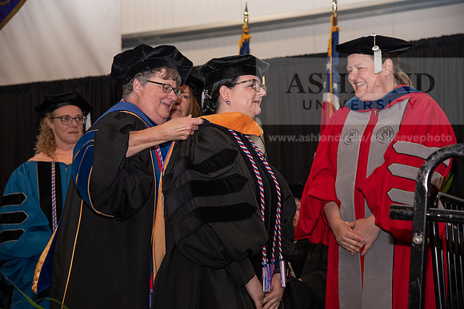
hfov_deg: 26.0
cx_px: 232
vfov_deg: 17.5
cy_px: 154
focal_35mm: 78
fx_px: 1006
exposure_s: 1/125
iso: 800
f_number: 5
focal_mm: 78
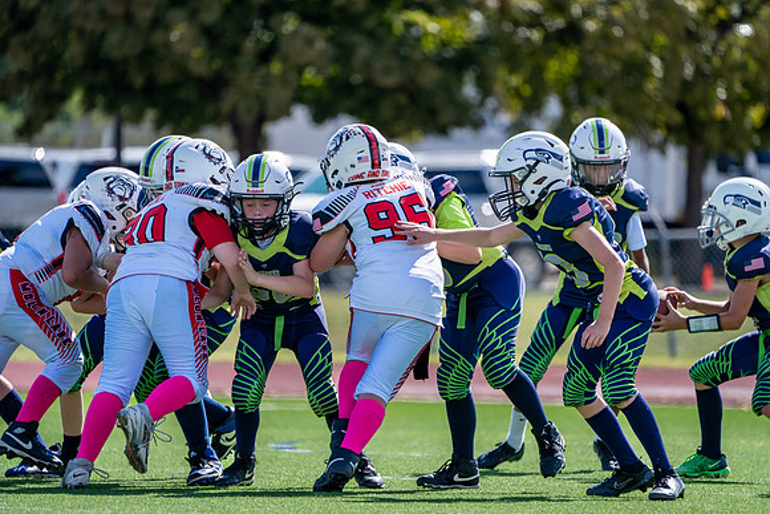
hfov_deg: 4.7
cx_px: 422
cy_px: 266
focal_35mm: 441
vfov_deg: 3.1
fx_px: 9429
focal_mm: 400
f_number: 5.6
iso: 640
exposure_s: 1/2500
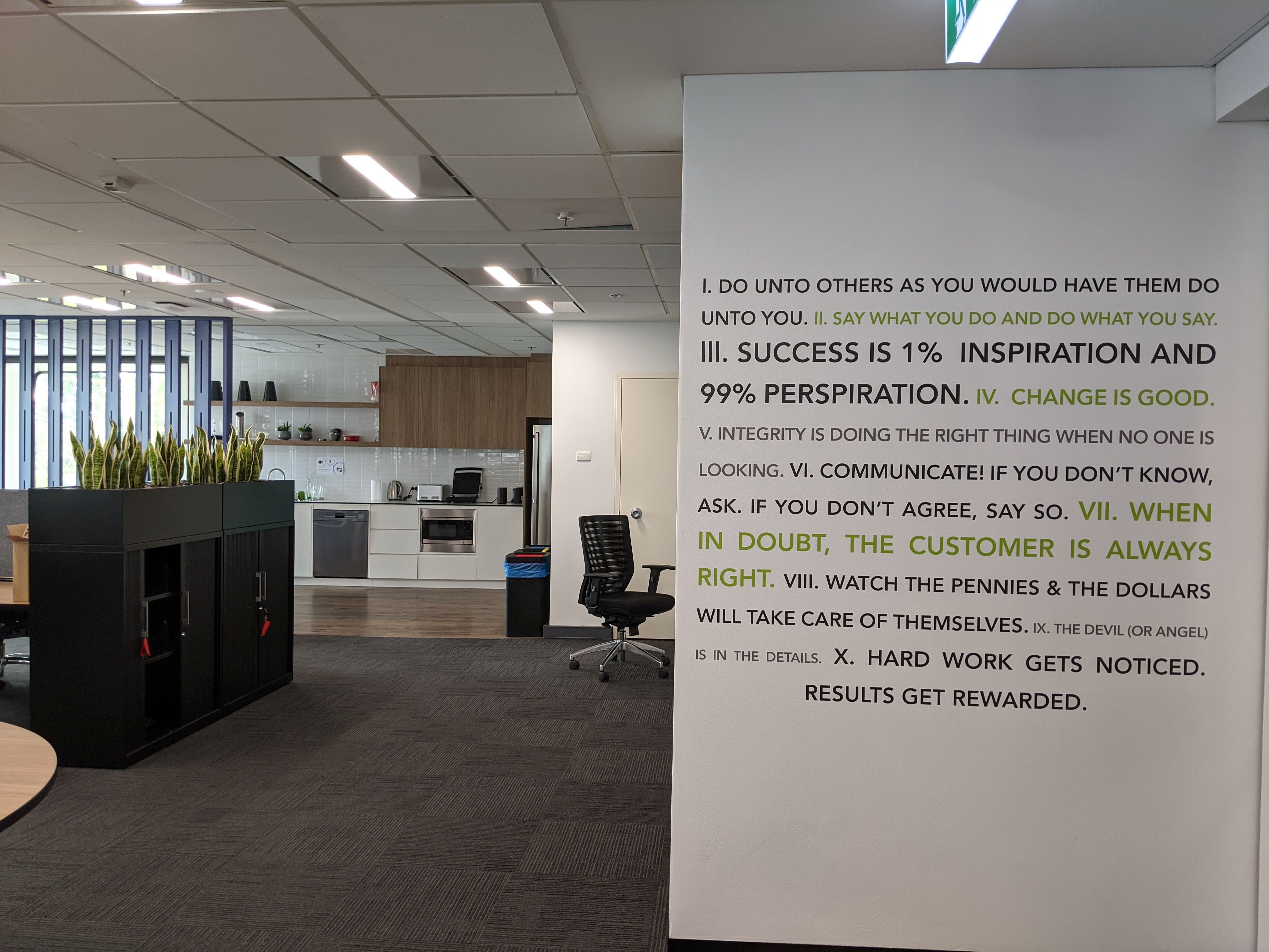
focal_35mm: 27
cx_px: 634
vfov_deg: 51.4
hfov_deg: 65.3
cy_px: 476
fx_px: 990
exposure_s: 1/33.3
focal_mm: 4.44
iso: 99
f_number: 1.8
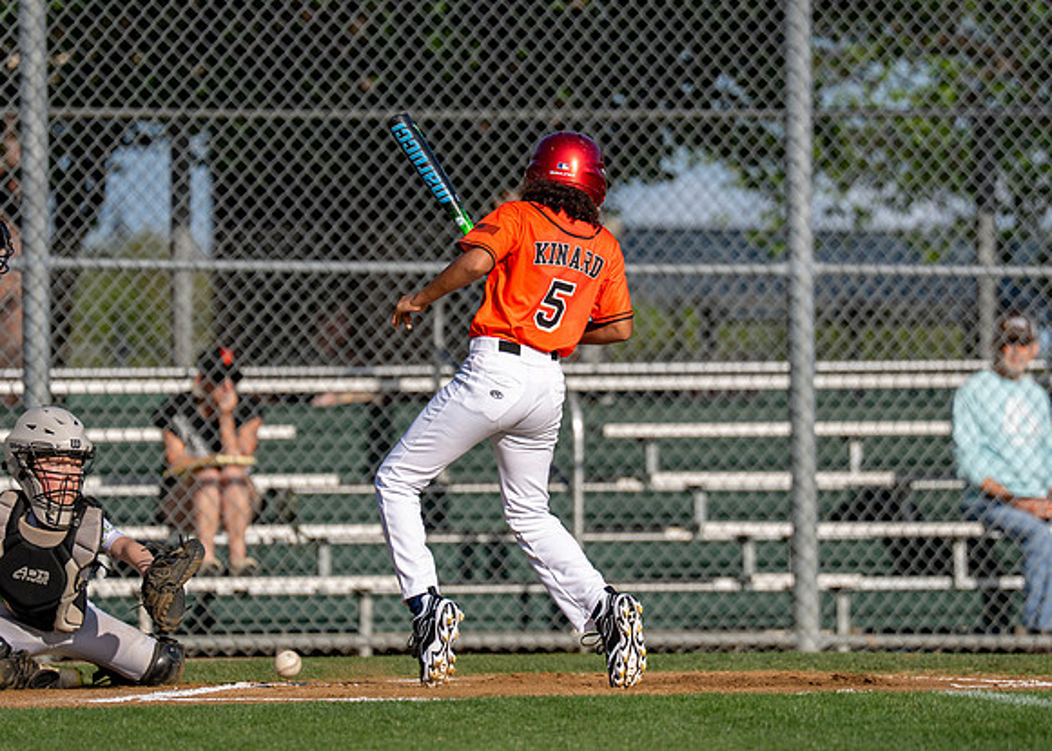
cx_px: 517
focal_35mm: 323
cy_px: 349
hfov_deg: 6.2
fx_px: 9640
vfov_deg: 4.5
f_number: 2.8
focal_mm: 200
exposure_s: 1/2500
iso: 100
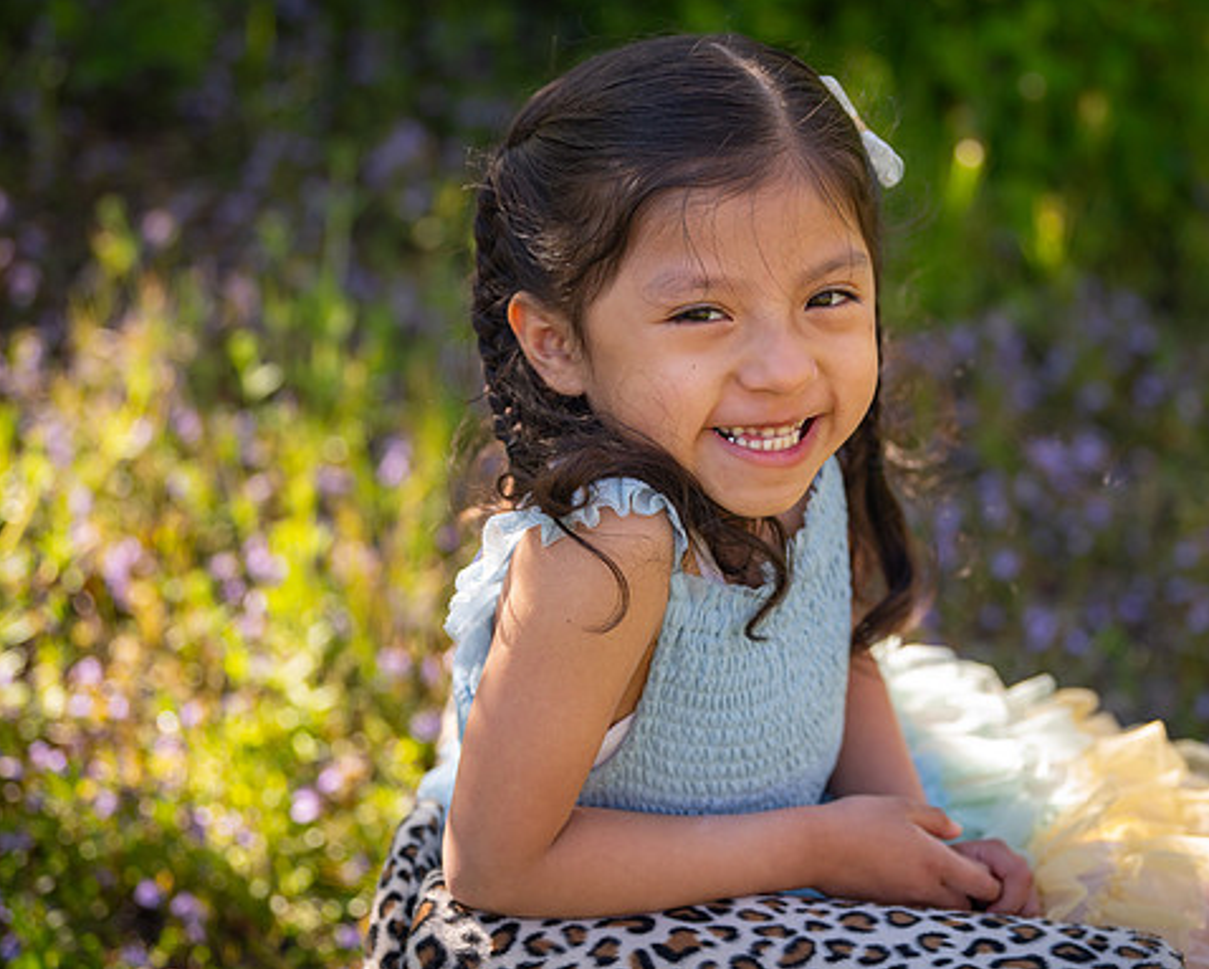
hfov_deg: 16.5
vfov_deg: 13.3
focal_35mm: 116
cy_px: 483
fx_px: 4153
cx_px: 728
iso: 400
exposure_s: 1/800
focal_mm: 102
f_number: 3.5
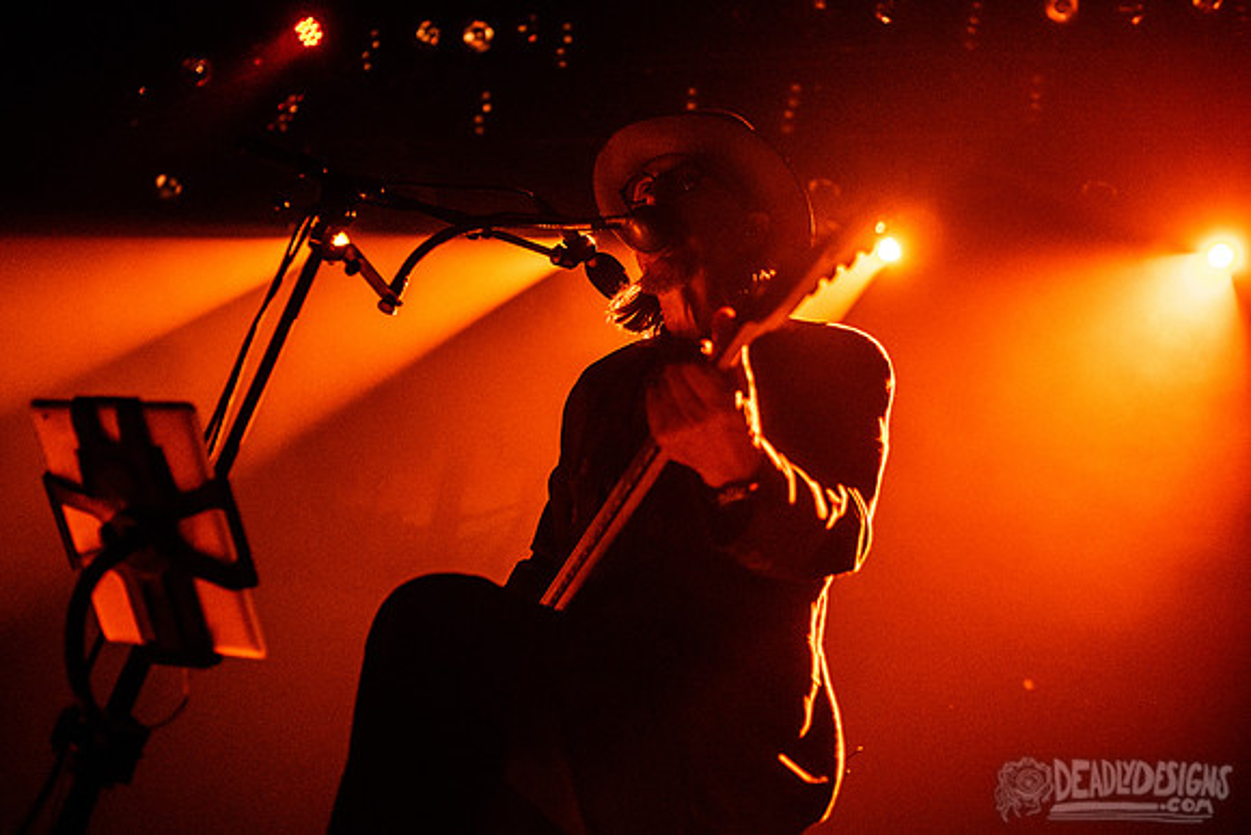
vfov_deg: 27.0
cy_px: 361
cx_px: 575
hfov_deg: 39.6
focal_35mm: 50
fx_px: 1738
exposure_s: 1/160
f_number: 3.2
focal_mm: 44
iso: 4000
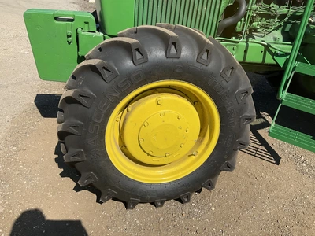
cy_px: 118
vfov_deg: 48.2
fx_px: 264
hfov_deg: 61.7
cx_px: 158
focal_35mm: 29
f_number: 1.8
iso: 25
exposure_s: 1/2141
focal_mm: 3
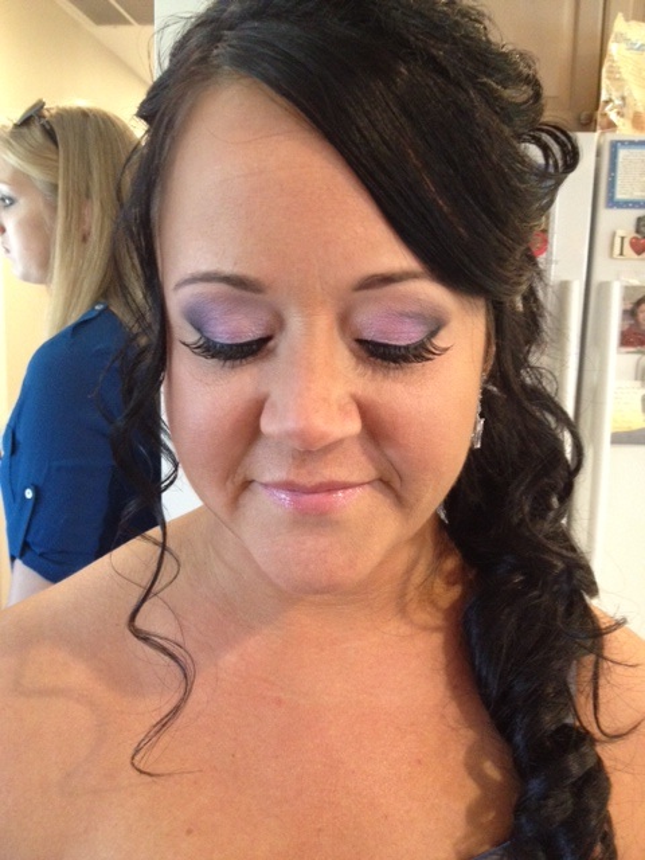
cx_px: 322
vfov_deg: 52.6
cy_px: 430
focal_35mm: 35
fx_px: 870
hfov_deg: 40.7
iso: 320
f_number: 2.4
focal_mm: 4.28
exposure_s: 1/20
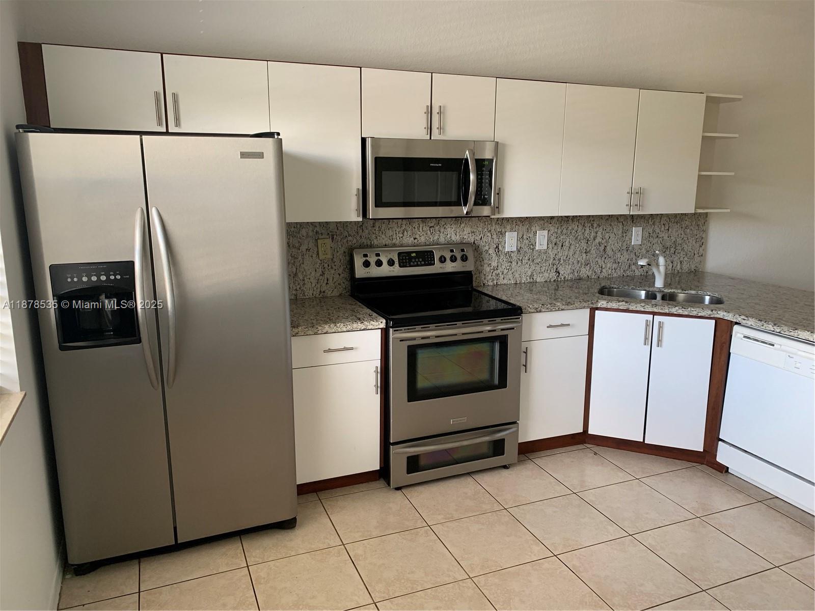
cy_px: 306
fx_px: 612
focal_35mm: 26
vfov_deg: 53.1
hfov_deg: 67.3
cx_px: 408
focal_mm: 4.25
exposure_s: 1/60
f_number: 1.8
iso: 100
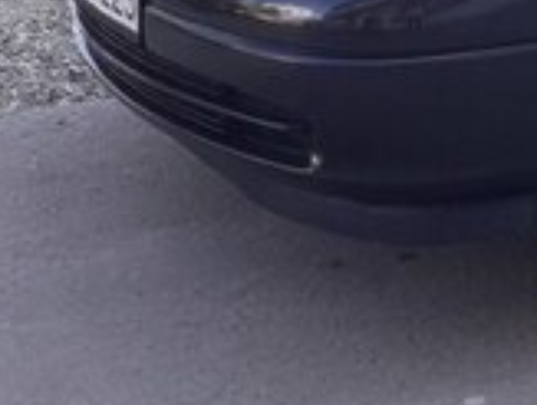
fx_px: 1695
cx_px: 860
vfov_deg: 13.3
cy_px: -77
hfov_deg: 16.1
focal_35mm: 109
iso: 40
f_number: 1.9
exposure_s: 1/219
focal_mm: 3.6
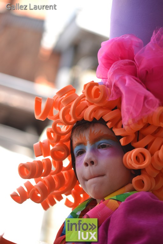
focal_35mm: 147
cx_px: 82
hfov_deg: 9.3
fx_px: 998
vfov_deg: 14.0
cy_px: 122
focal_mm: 98
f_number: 2.8
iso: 100
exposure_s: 1/250
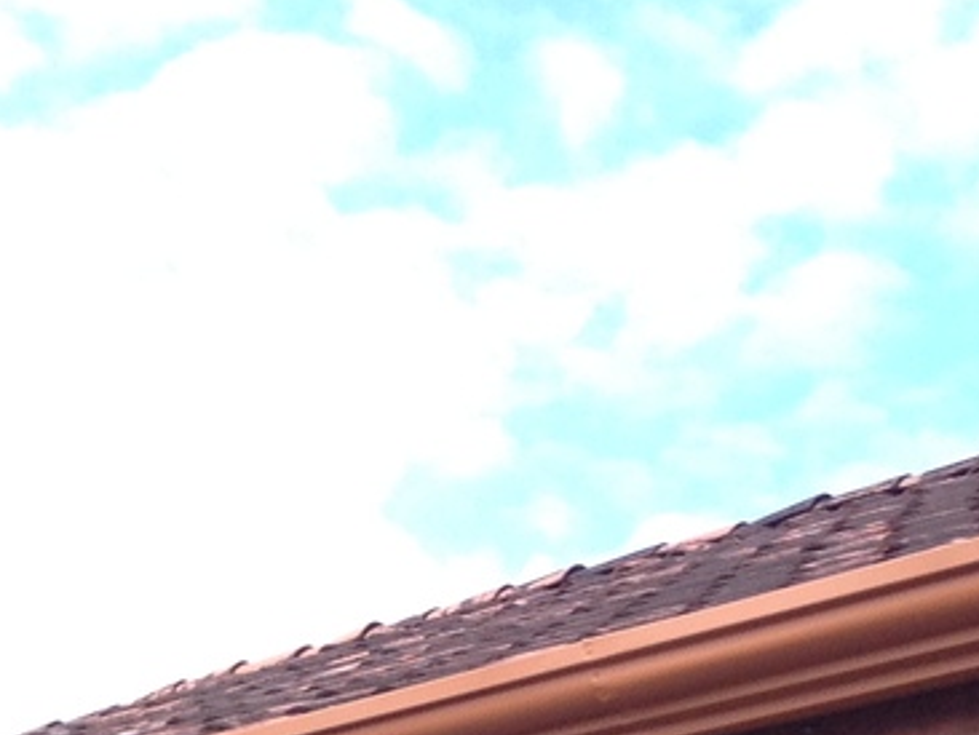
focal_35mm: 153
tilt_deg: -0.6
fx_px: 4330
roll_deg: +0.0
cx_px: -75
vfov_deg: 9.1
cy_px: 1529
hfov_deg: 12.7
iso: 50
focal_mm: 4.28
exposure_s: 1/502
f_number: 2.4
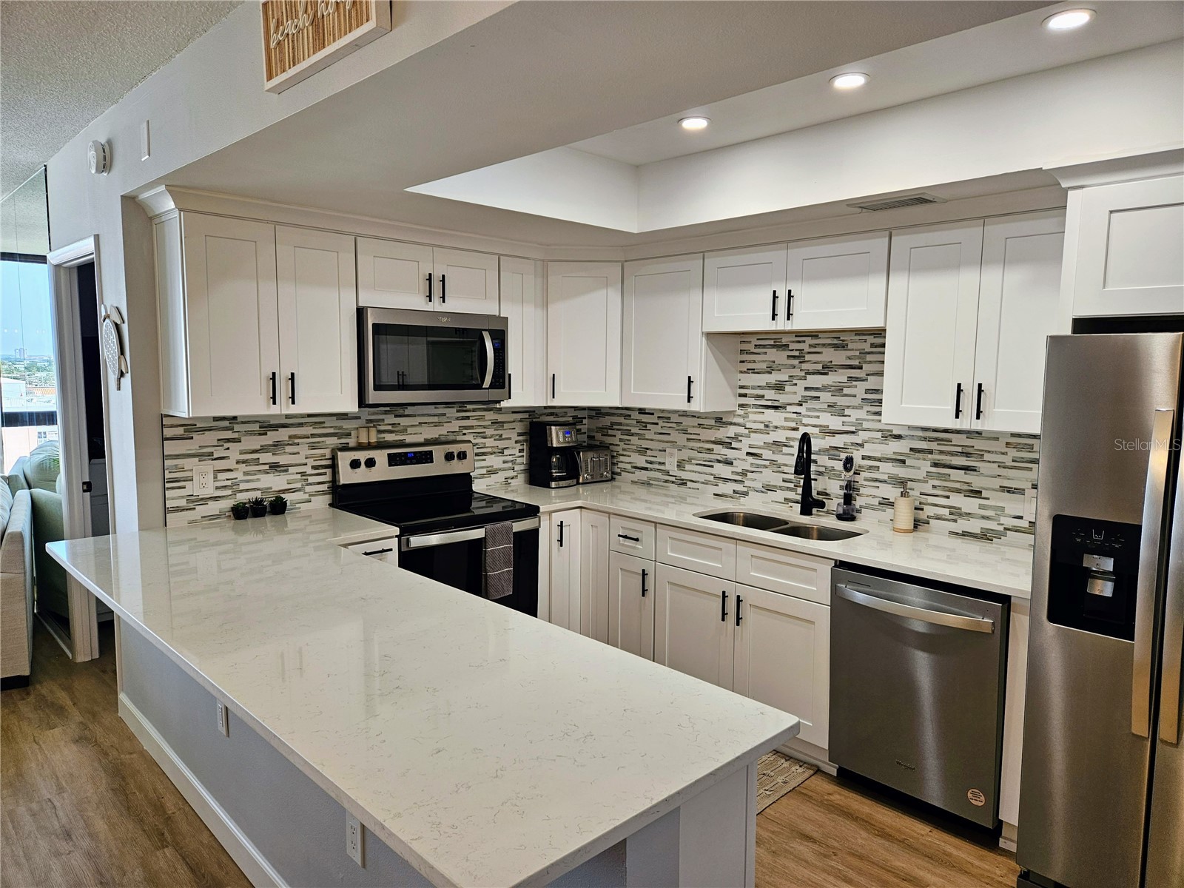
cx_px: 592
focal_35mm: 23
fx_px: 787
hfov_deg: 73.9
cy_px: 444
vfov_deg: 58.9
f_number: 1.8
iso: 64
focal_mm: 5.4
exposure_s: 1/120
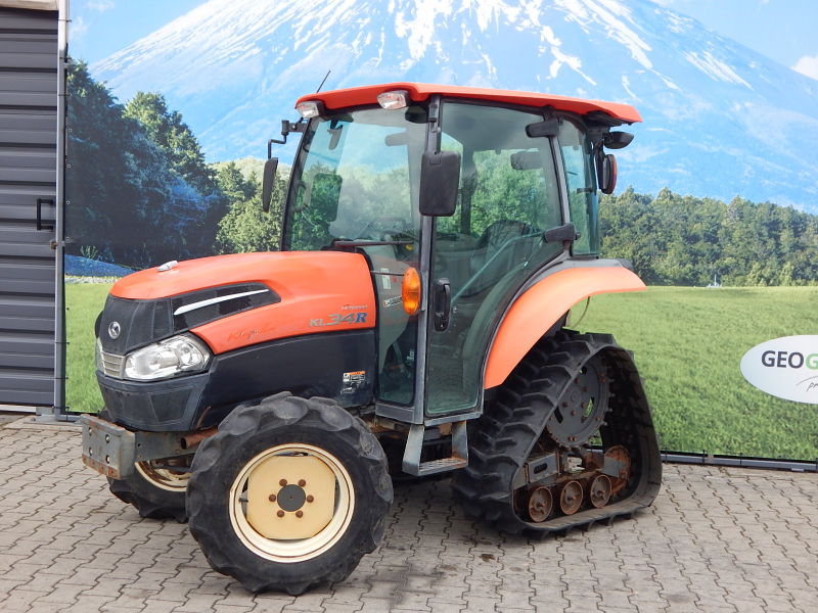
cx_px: 409
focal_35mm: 43
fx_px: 1016
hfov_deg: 43.9
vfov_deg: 33.6
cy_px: 306
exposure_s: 1/250
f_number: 3.6
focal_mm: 7.7
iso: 125
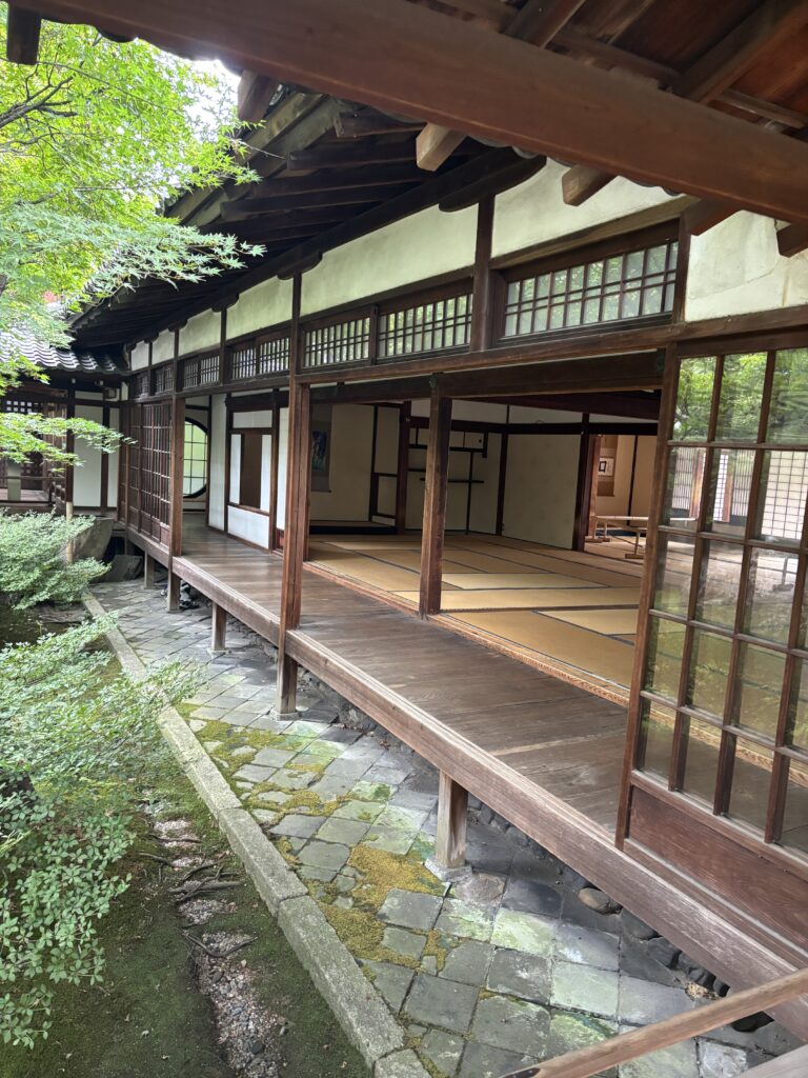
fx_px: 809
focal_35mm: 26
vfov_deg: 67.3
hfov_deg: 53.1
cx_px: 404
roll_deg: -5.2
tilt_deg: -8.2
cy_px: 539
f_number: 1.6
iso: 400
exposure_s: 1/60
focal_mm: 5.96
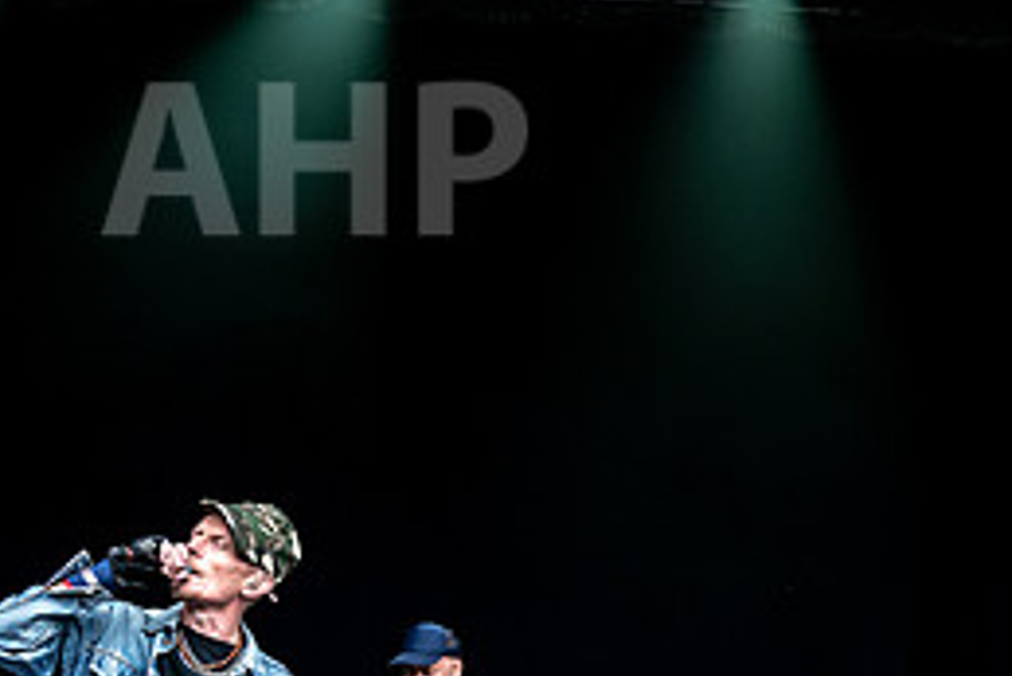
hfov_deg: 18.8
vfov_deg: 13.2
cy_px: 484
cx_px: 1142
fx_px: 2925
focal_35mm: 104
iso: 560
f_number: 5
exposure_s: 1/800
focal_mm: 38
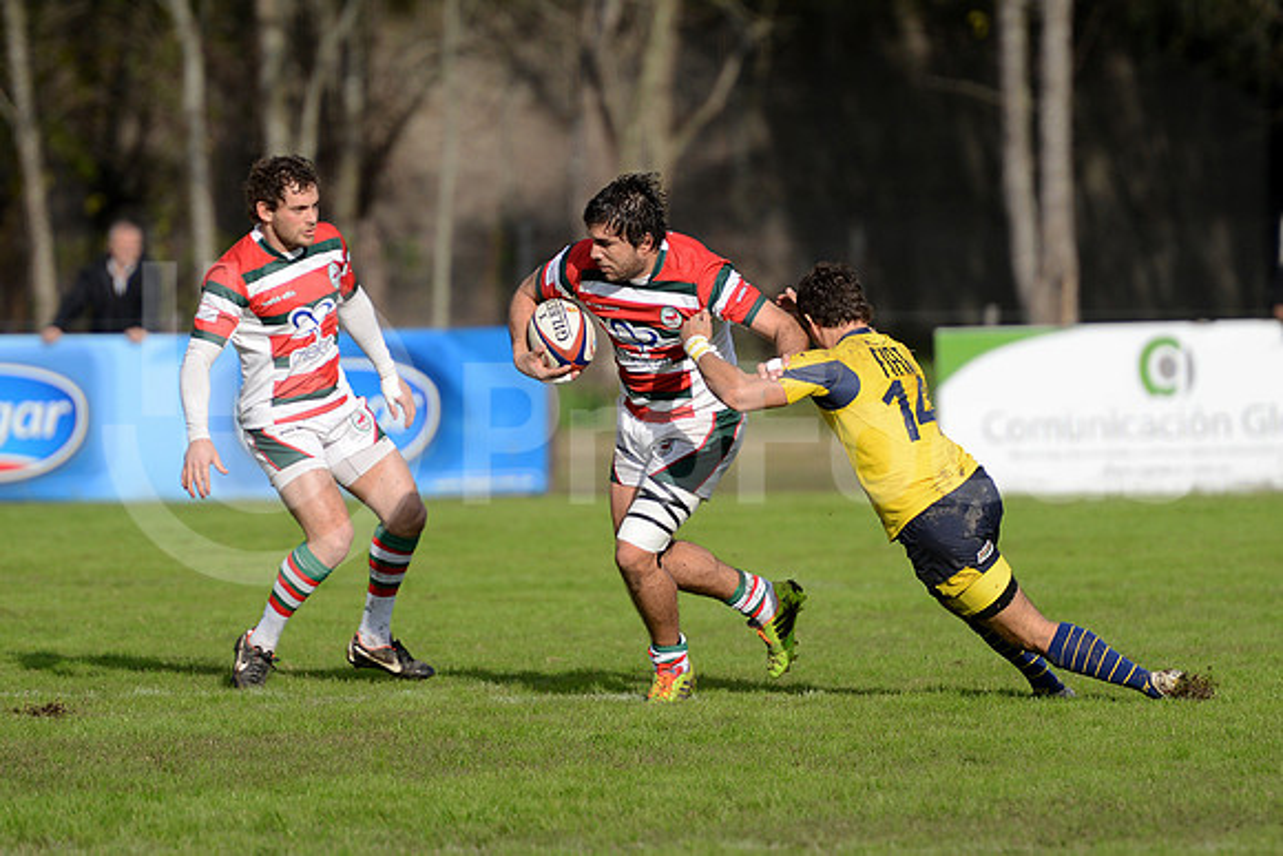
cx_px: 642
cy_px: 428
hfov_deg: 7.6
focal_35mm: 270
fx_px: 9624
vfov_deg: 5.1
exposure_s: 1/1600
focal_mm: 270
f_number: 4
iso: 400
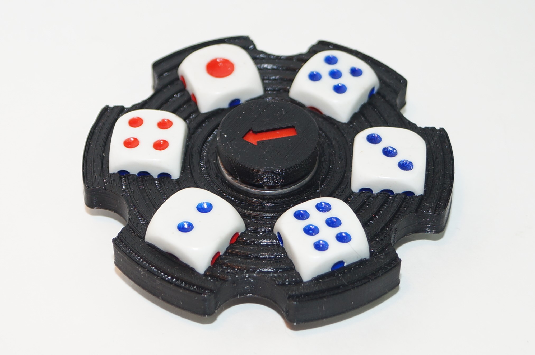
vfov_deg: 34.1
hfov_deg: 49.6
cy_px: 178
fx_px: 579
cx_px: 268
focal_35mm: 39
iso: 100
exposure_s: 1/160
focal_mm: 26
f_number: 4
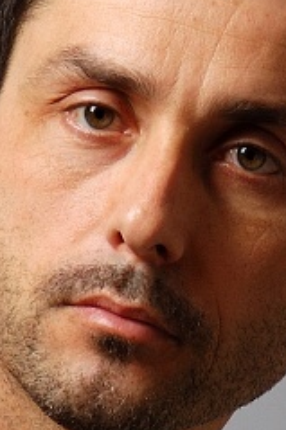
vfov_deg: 3.7
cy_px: 272
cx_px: 146
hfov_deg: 2.4
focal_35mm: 562
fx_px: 6706
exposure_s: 1/160
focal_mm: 140
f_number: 7.1
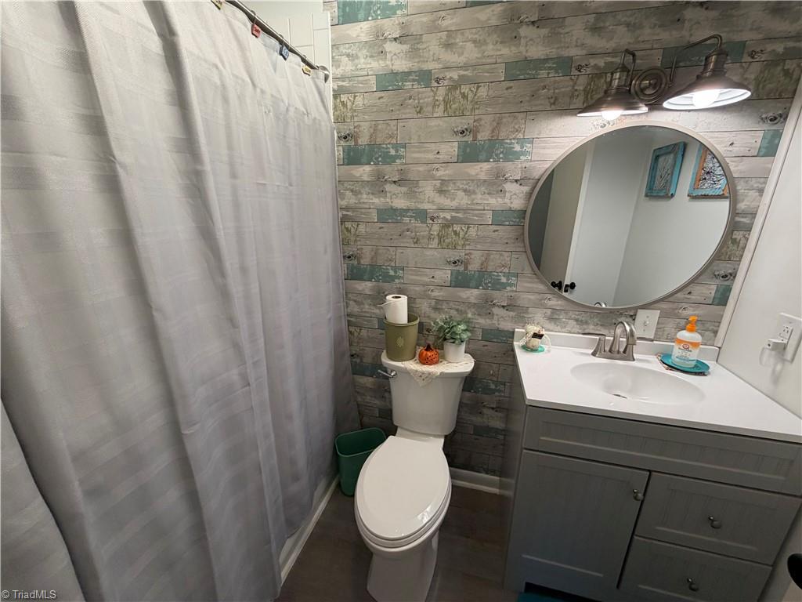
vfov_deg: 85.7
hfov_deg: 102.1
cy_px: 301
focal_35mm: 14
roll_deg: -0.1
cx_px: 401
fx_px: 324
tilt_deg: -16.8
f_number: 2.2
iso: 200
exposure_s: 1/120
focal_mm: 2.22
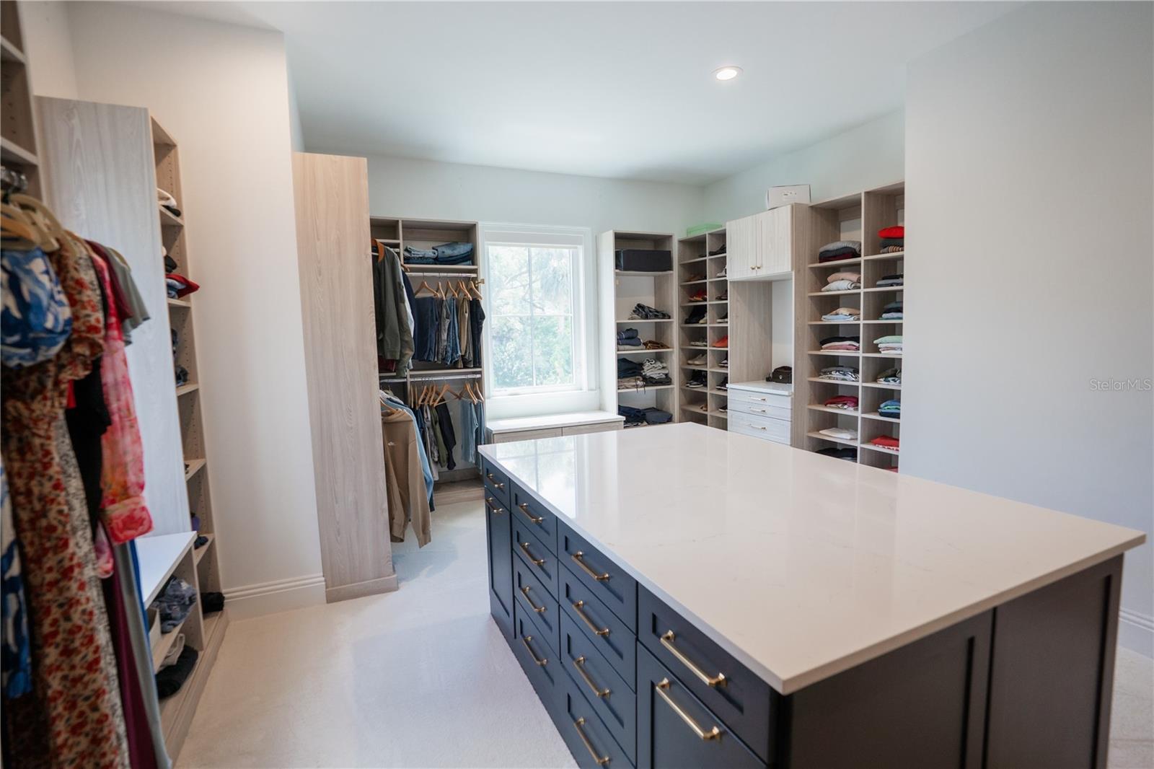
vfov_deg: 73.7
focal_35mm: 16
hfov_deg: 96.7
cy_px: 384
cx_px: 577
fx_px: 513
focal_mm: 16
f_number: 4
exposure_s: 1/160
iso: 1000
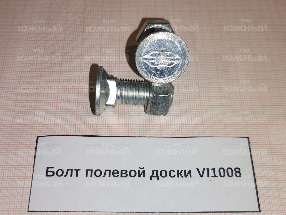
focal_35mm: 26
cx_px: 143
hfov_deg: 67.3
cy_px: 108
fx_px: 215
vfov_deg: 53.1
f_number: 1.4
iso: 50
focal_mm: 4.66
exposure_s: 1/219
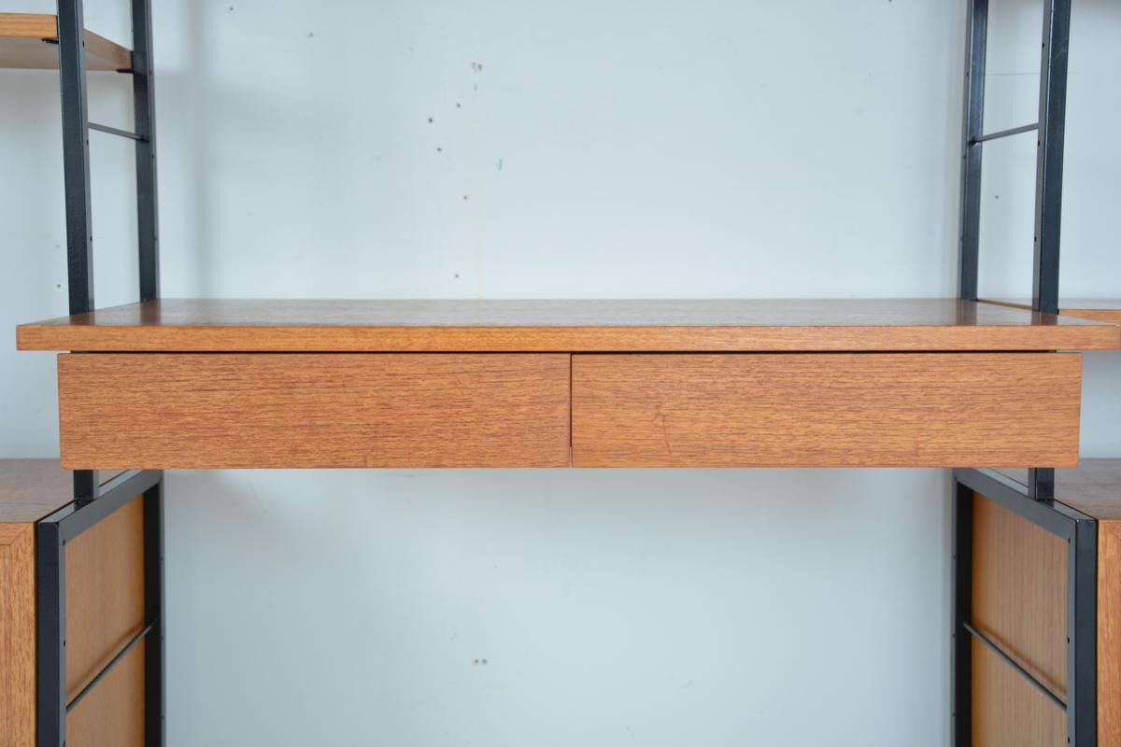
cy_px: 374
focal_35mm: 57
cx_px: 560
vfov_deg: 23.8
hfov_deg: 35.1
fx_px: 1775
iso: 250
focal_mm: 38
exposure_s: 1/125
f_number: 4.5
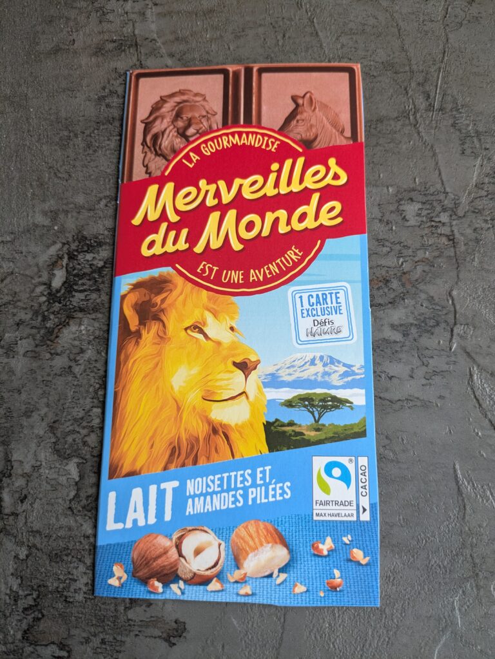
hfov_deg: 54.9
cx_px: 248
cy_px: 330
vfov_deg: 69.4
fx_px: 476
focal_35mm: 25
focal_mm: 5.43
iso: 149
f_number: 1.89
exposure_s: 1/100
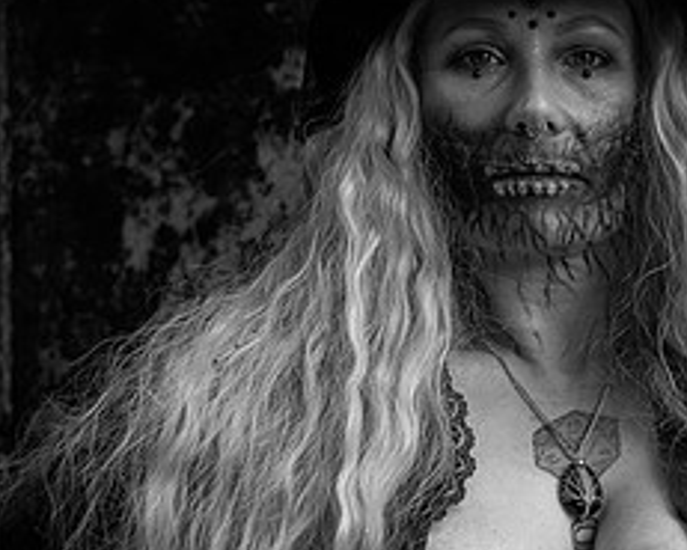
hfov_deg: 11.4
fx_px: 3397
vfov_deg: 9.2
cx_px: 672
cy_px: 484
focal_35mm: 167
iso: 2000
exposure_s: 1/200
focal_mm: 56
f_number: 4
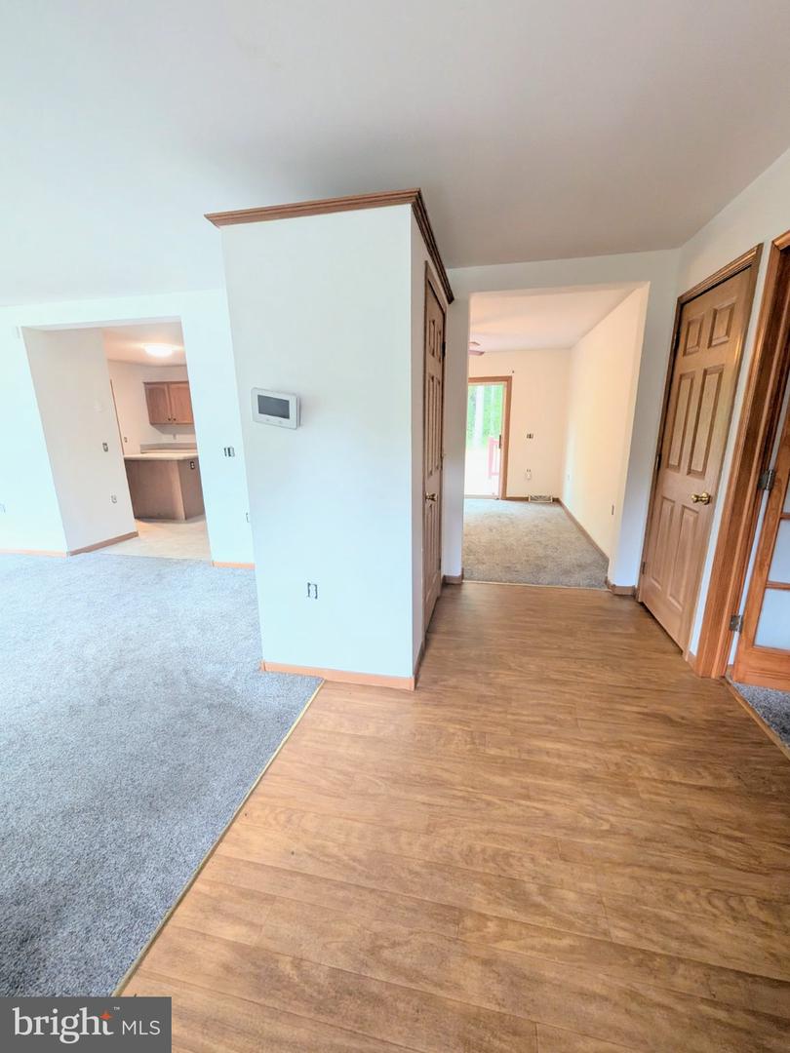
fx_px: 396
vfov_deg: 106.2
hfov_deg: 89.9
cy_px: 526
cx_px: 395
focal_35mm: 13
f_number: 2.2
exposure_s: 1/24
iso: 243
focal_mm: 1.54
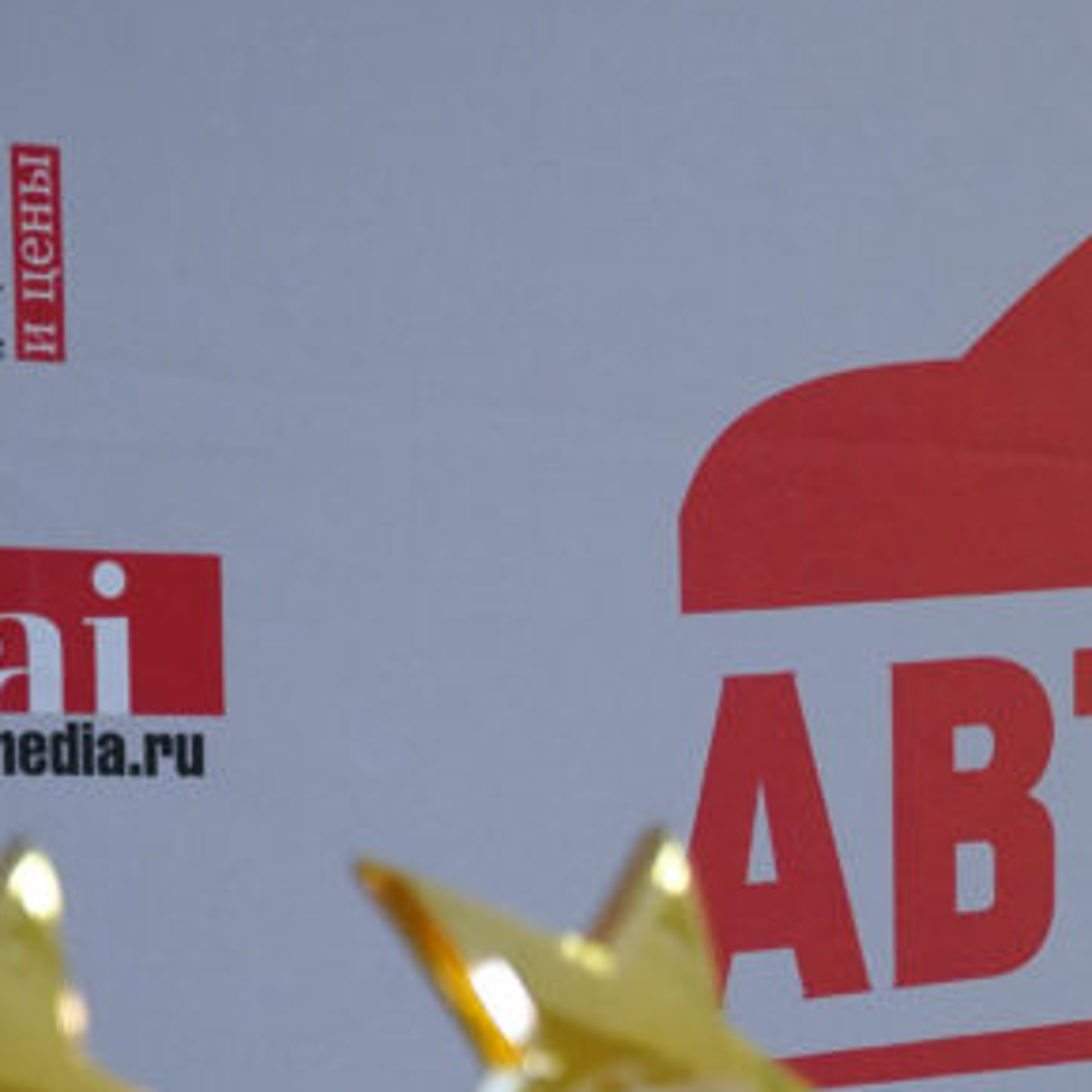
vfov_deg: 16.4
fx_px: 3694
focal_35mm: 104
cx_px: 1254
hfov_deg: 16.2
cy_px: 1180
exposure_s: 1/160
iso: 2000
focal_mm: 23
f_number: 4
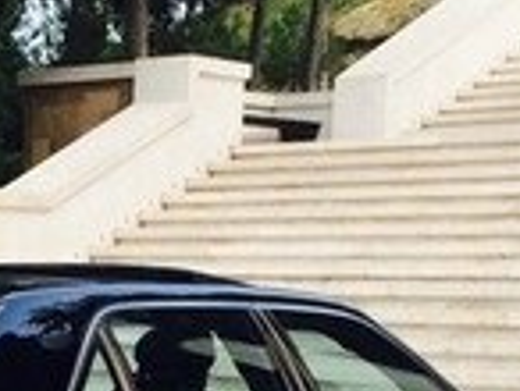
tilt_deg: -9.1
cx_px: -146
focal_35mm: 131
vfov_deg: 10.9
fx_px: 1971
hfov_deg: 14.4
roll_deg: -2.6
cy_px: 592
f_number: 2.2
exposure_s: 1/328
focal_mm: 4.15
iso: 32
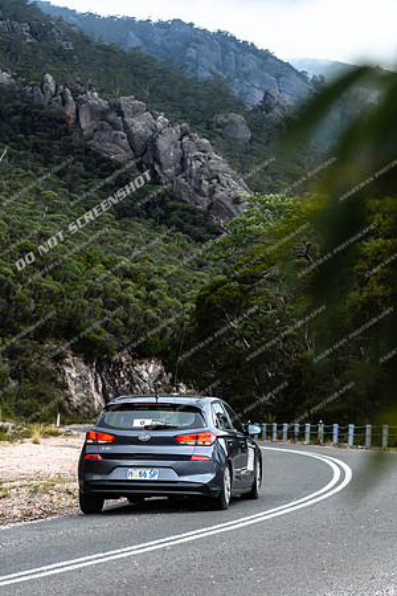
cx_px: 198
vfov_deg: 19.5
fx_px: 1737
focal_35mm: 105
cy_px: 298
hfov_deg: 13.0
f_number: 4
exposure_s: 1/1600
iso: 200
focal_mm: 70
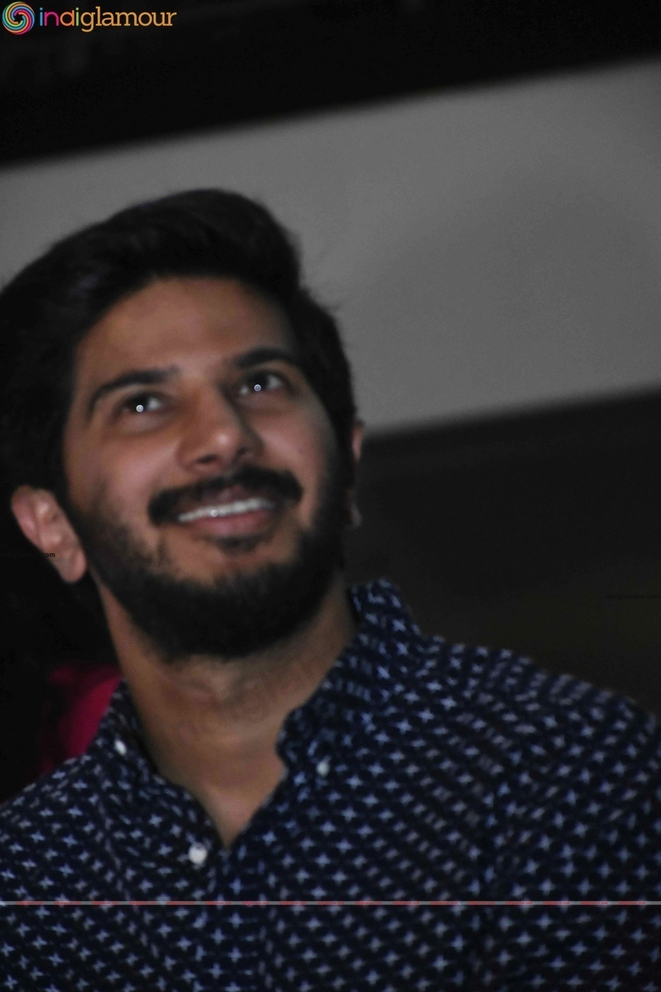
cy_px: 496
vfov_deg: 9.8
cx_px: 330
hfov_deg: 6.5
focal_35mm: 210
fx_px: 5783
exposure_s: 1/100
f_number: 5.6
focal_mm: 140
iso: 8000
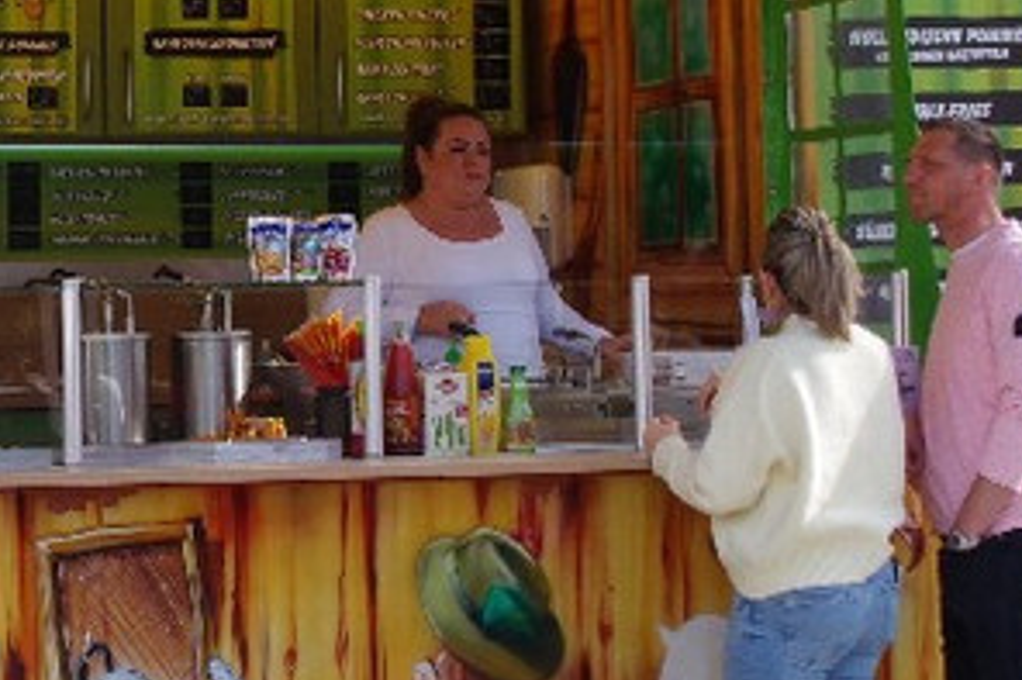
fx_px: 3802
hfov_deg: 15.1
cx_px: 24
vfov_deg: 10.2
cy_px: 24
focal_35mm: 134
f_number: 8
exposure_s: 1/320
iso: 400
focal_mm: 22
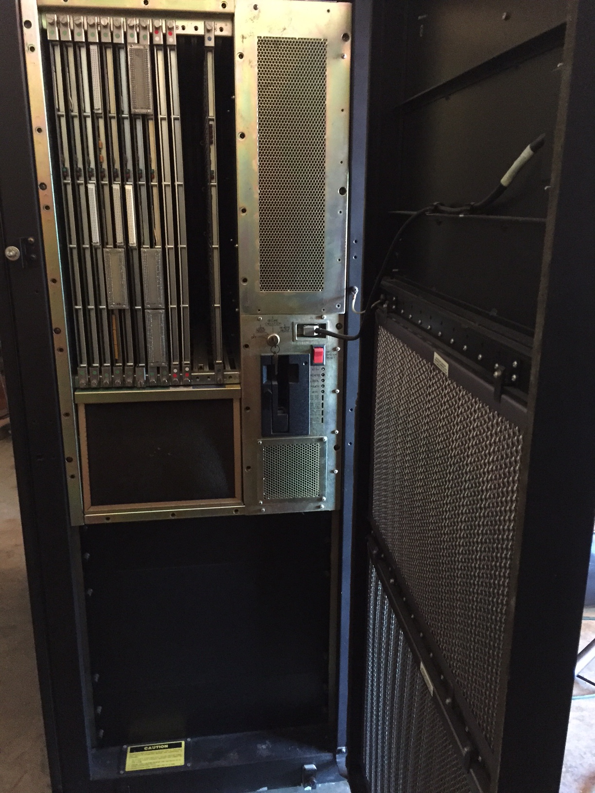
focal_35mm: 29
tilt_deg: -15.4
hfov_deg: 48.2
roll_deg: +0.6
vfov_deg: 61.7
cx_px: 298
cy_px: 396
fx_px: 665
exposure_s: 1/15
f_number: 2.2
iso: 400
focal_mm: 4.15
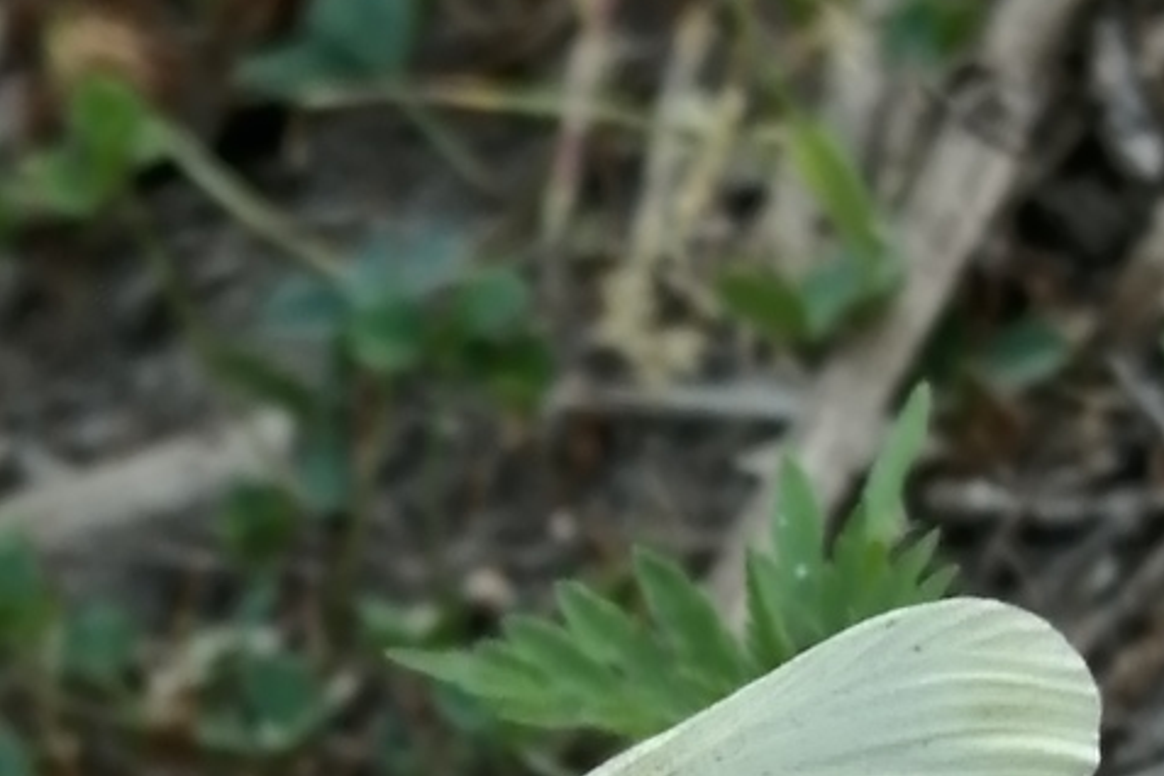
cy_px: 708
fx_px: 4688
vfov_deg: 9.4
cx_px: 581
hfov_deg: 14.2
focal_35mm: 145
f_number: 1.8
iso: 50
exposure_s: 1/100
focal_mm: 3.46
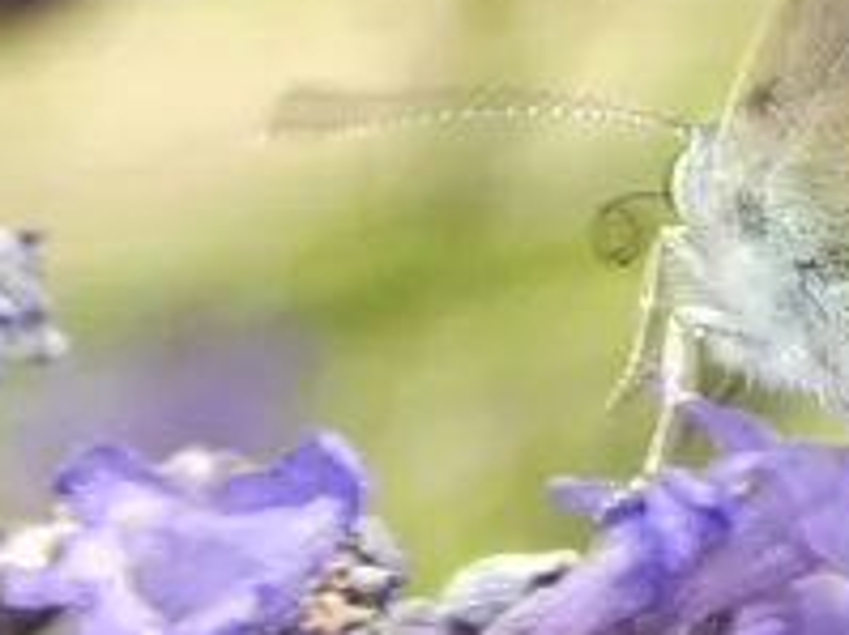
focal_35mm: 402
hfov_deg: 4.9
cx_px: 1050
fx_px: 9854
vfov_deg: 3.7
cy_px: 243
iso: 80
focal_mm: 22.4
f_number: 5.2
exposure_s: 1/80
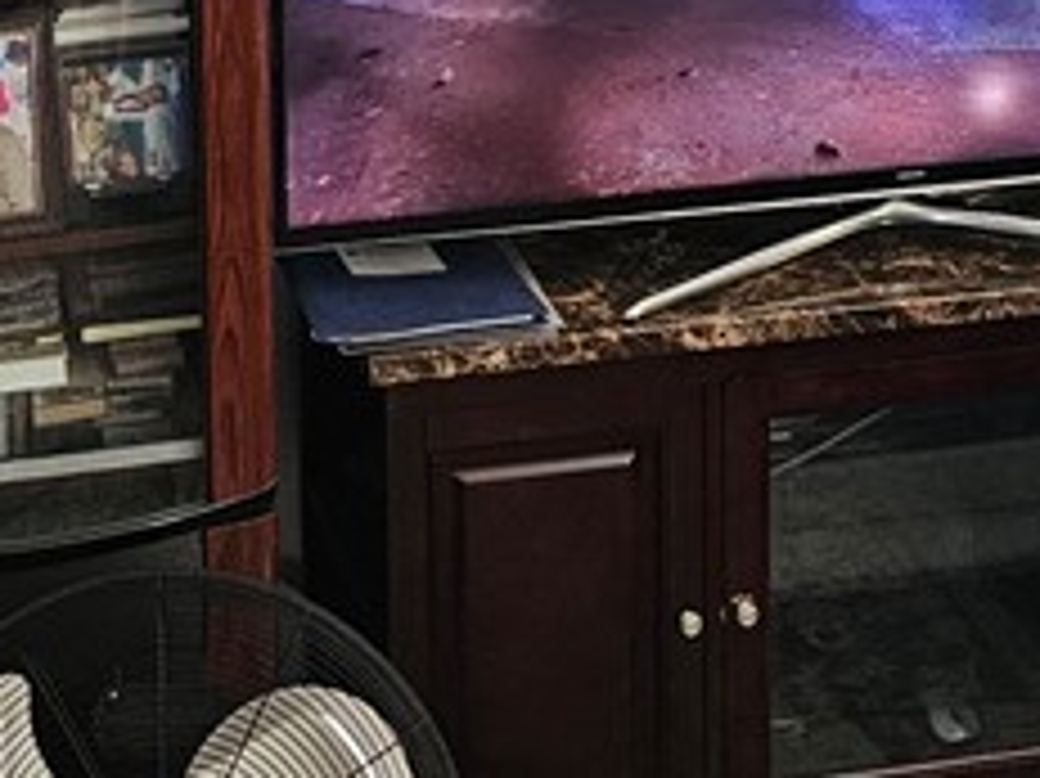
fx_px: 3063
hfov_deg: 19.3
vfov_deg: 13.5
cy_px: -445
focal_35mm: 102
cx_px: 423
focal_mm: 6.3
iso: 320
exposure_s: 1/120
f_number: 1.7
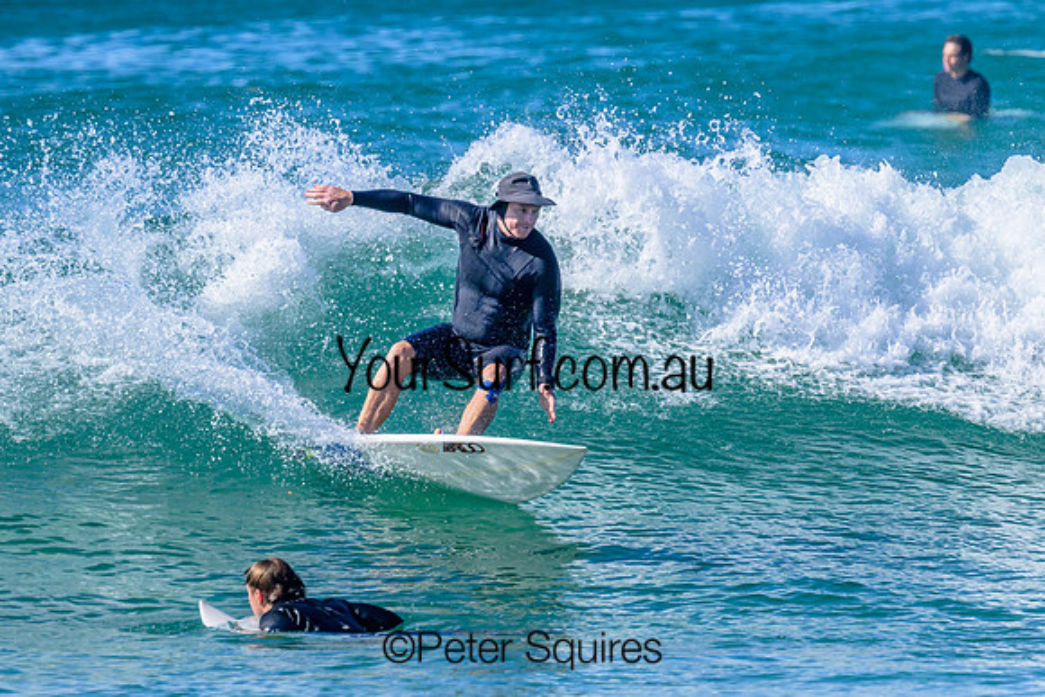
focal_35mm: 850
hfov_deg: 2.4
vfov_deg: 1.6
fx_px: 24682
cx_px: 590
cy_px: 342
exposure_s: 1/2000
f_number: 11
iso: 900
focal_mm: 650
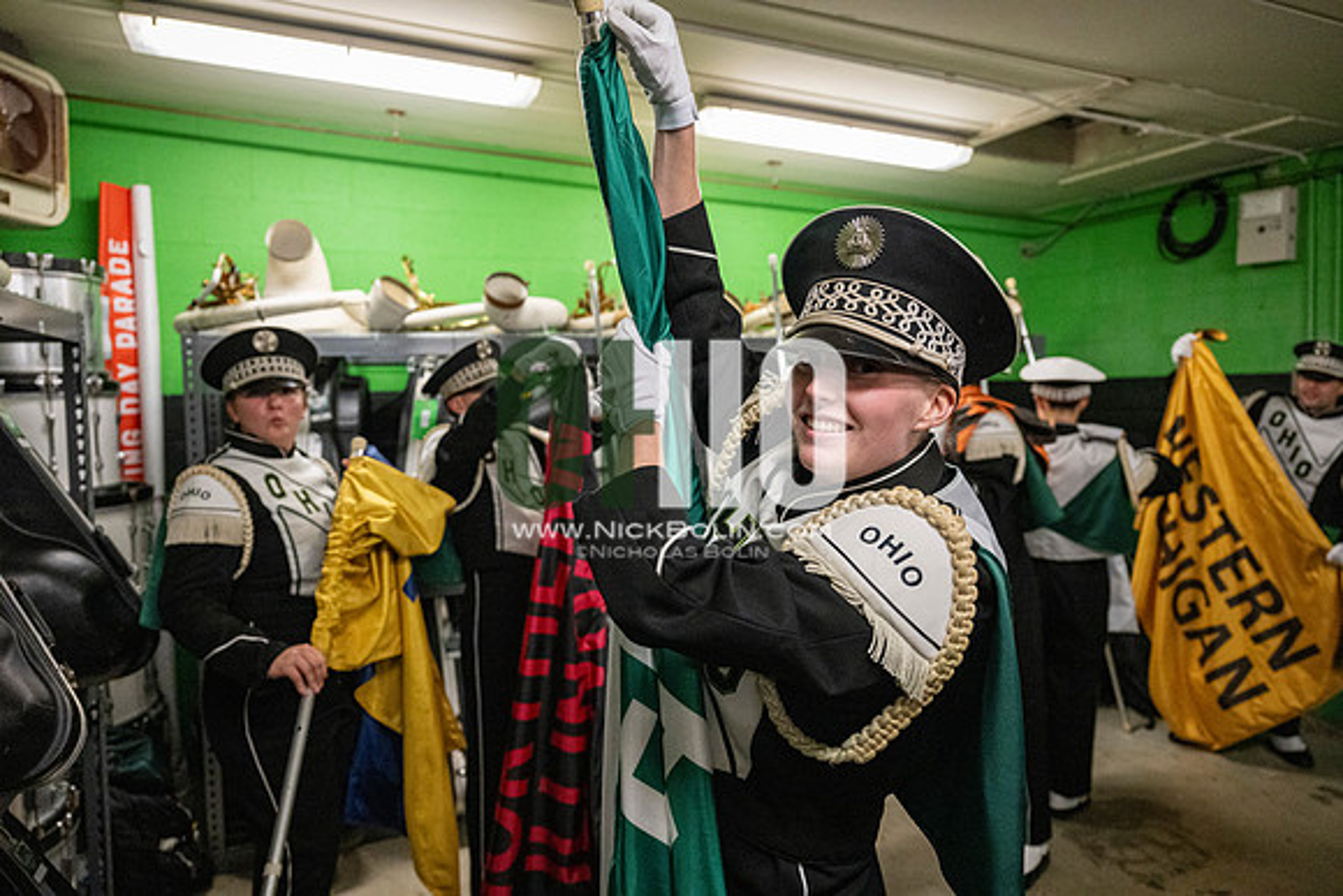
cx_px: 672
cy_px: 448
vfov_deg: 53.2
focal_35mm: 24
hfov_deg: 73.7
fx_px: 896
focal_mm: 24
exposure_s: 1/500
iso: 5000
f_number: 3.2
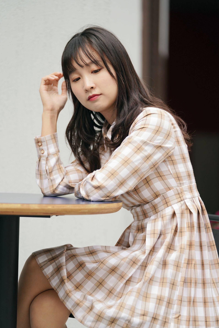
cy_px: 164
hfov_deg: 10.3
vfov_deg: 15.4
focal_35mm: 133
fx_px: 1213
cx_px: 110
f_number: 3.2
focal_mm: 133
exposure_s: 1/640
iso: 500
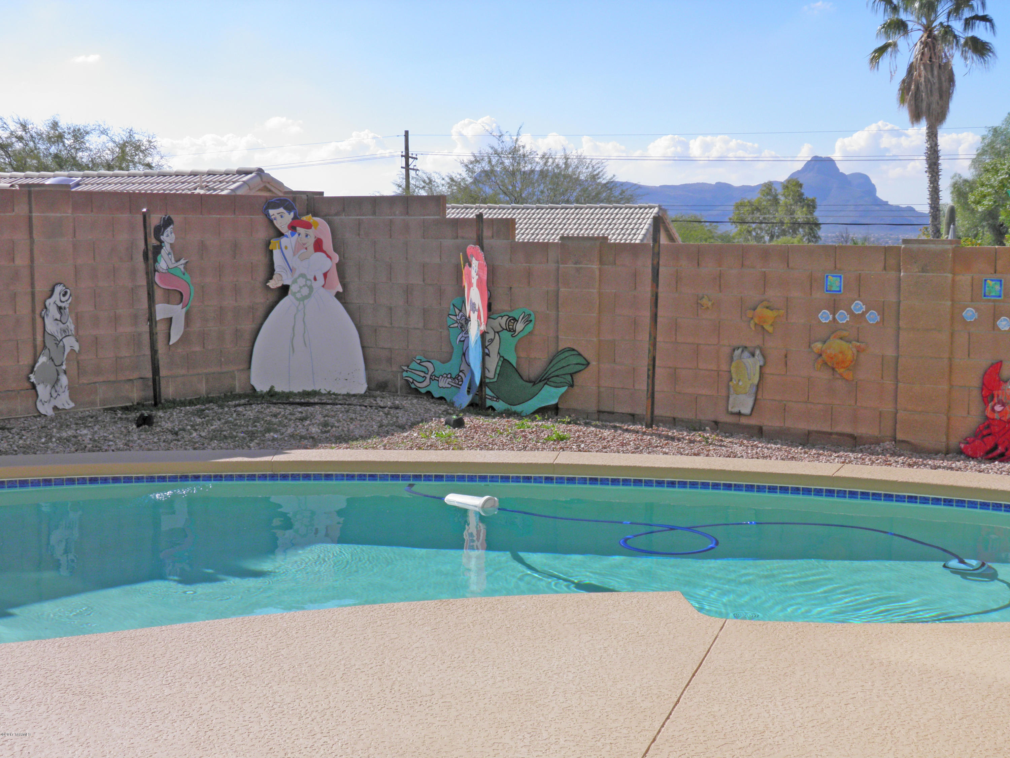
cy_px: 379
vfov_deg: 29.7
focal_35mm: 49
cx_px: 505
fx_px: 1430
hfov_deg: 38.9
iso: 50
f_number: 5.5
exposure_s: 1/320
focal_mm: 8.9
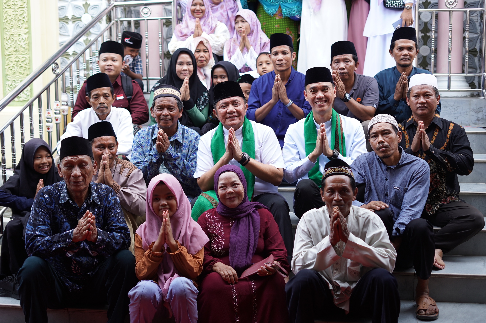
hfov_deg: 39.6
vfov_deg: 26.9
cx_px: 243
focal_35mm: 50
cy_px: 162
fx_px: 674
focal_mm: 50
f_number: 2.5
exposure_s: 1/400
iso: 200
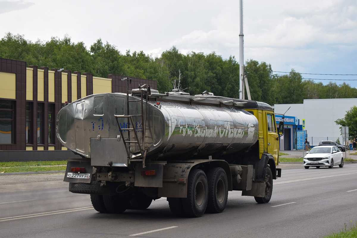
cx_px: 178
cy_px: 119
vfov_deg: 16.6
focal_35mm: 82
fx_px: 818
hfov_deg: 24.6
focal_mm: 55
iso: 400
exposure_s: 1/1000
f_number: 5.6
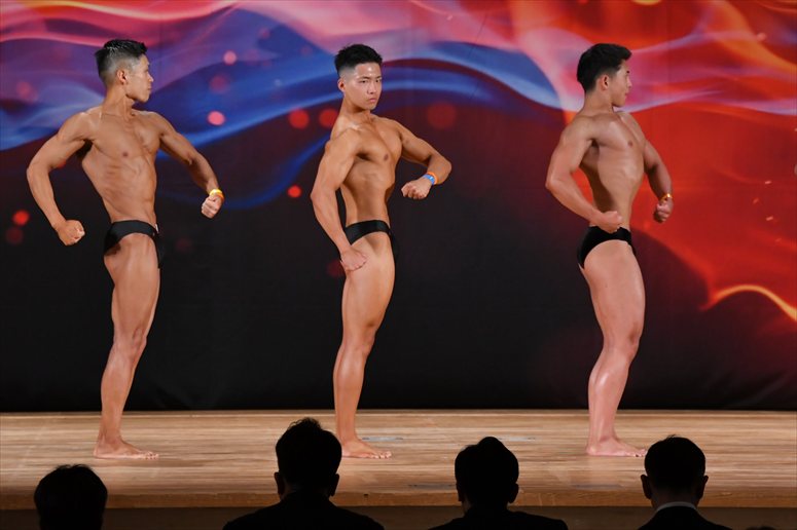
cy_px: 265
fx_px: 4802
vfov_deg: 6.3
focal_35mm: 217
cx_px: 398
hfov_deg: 9.5
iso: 3200
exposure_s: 1/400
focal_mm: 145
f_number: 5.6
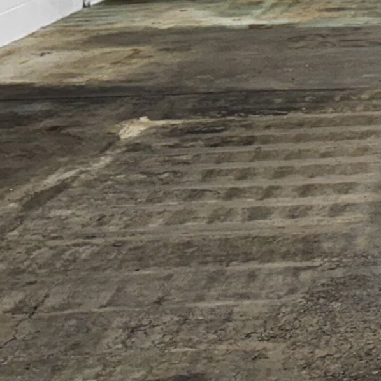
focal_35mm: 109
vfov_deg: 15.2
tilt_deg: -4.2
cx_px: 722
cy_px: -117
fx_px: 1357
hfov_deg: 13.9
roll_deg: +1.3
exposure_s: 1/120
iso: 64
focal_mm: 6.76
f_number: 1.78
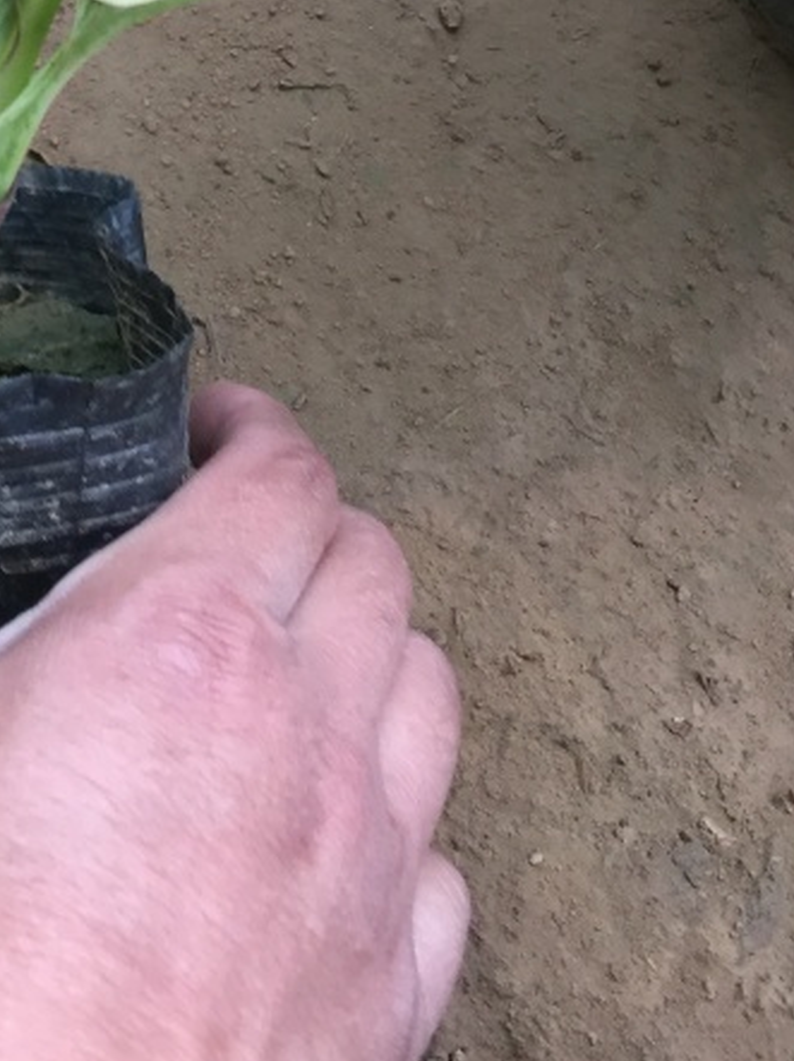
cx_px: -48
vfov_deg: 25.2
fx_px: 2143
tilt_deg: -67.0
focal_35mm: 70
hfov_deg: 20.2
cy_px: -186
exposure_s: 1/17
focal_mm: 4.15
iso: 64
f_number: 2.2
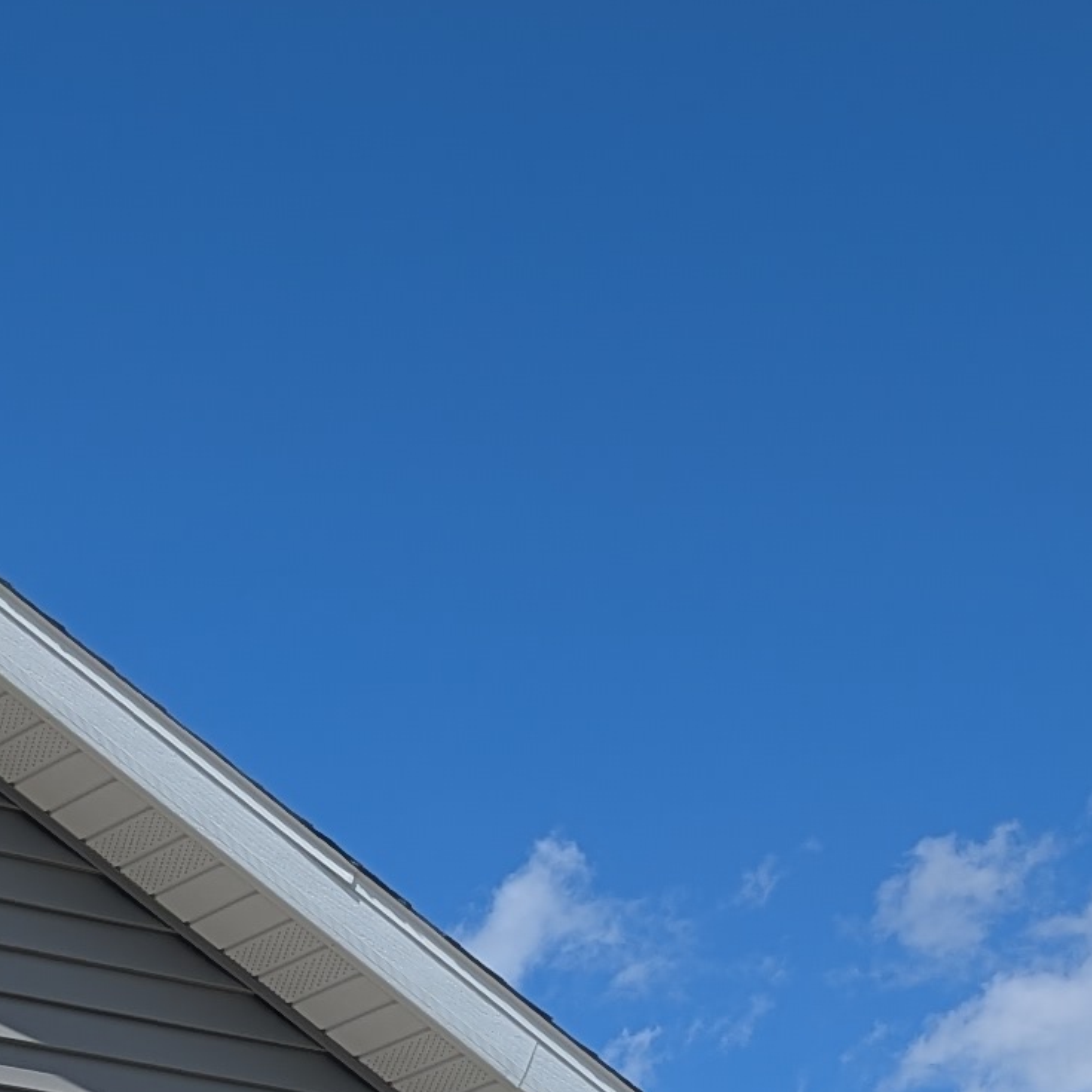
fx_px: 4211
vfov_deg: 13.7
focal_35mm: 118
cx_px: -829
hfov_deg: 13.4
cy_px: 1753
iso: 20
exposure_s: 1/1805
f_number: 1.68
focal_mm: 6.9
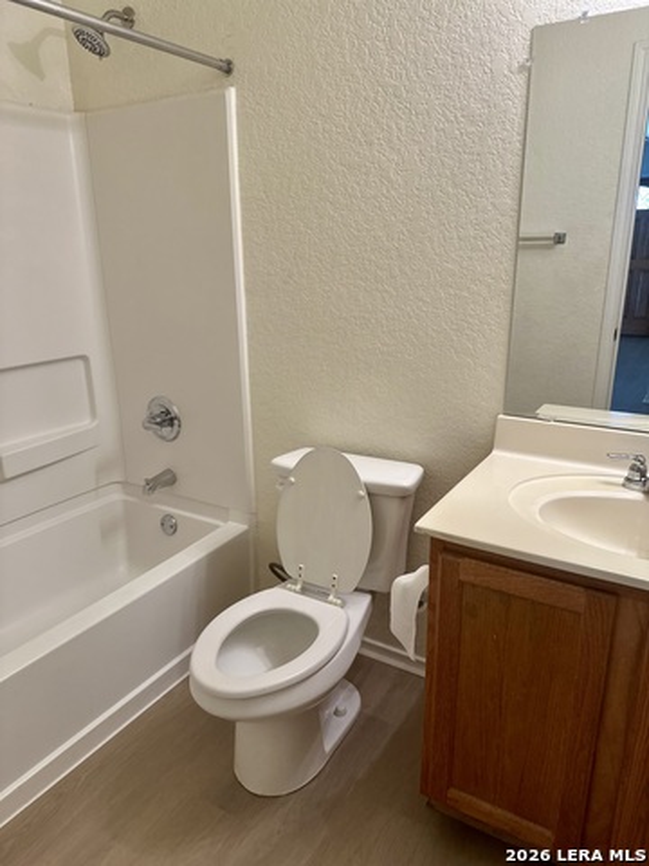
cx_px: 324
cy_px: 433
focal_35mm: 24
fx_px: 600
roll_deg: +0.1
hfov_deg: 56.8
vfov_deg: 71.6
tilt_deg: -18.9
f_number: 1.78
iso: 200
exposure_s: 1/120
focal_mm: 6.86
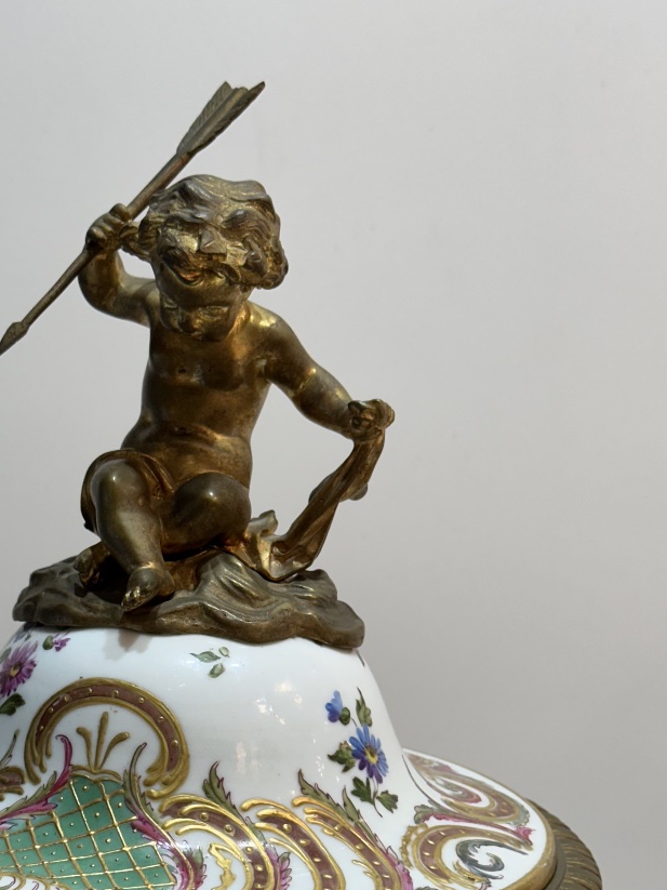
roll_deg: -2.4
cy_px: 615
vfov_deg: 27.6
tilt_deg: -8.1
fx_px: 1799
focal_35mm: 70
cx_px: 205
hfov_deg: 20.9
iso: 64
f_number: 1.78
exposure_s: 1/100
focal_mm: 6.86
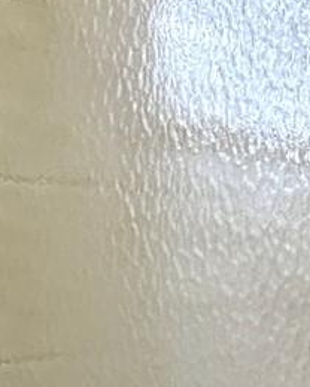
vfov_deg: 22.3
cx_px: 475
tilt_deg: -3.0
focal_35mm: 84
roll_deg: +1.1
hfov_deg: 16.5
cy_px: 327
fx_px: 963
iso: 200
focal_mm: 2.22
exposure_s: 1/120
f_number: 2.2
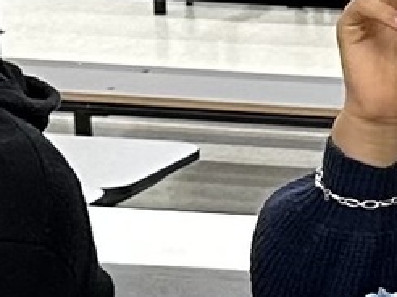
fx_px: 1146
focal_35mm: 100
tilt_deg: -15.8
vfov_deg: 14.6
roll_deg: -0.4
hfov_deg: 17.4
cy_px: 266
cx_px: 621
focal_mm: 6.86
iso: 125
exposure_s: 1/60
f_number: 1.78
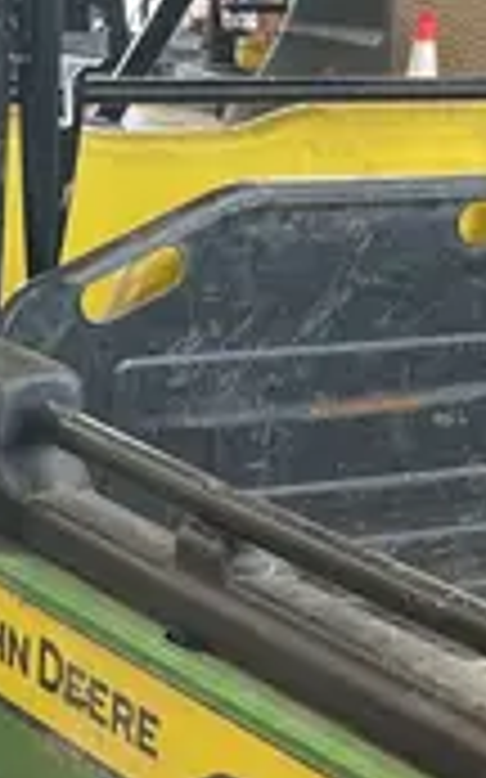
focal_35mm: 117
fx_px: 2482
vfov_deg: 16.9
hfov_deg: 11.2
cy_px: 996
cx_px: 288
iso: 125
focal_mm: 4.2
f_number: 1.6
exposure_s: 1/112
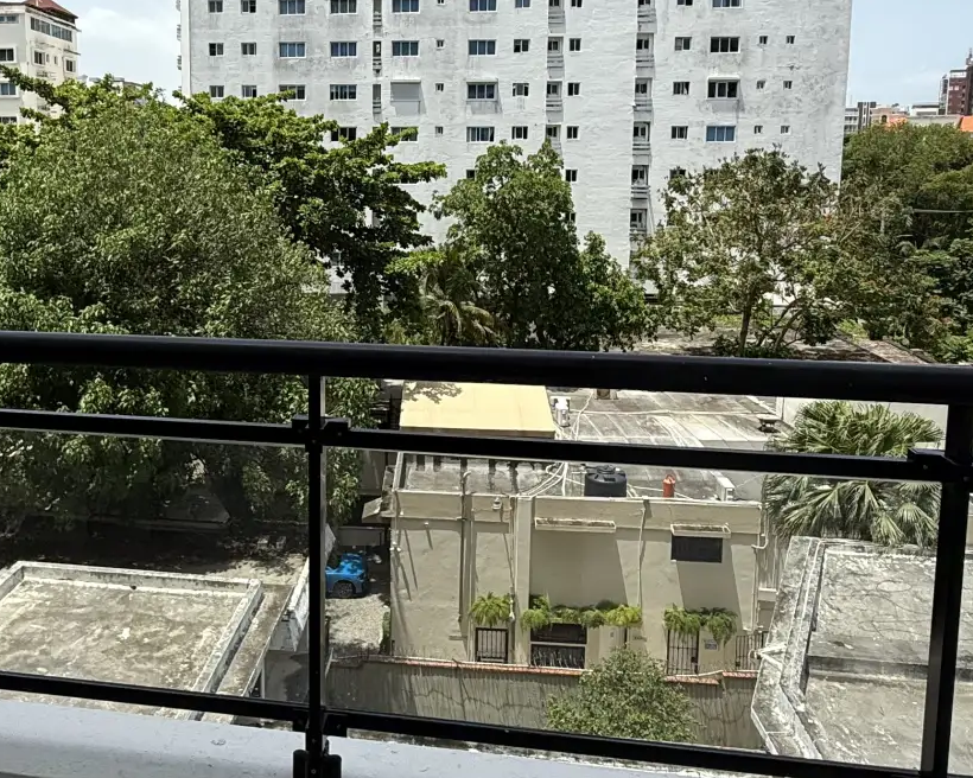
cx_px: 333
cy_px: 261
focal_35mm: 32
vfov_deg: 45.1
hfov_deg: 54.7
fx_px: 922
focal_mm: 2.22
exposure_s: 1/1901
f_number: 2.2
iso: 50
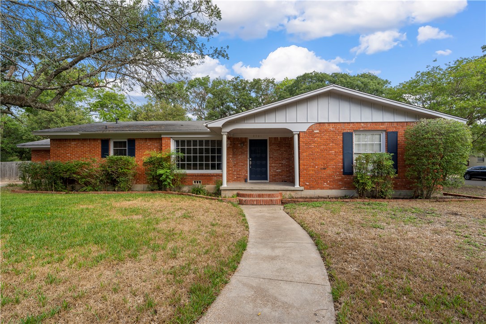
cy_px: 162
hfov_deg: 96.7
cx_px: 243
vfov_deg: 73.7
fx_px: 216
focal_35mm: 16
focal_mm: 16
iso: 200
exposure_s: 1/125
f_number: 8
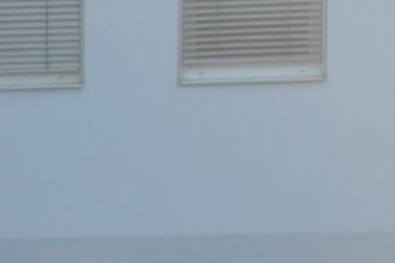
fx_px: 3071
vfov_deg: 4.8
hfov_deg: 6.8
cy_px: 546
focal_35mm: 280
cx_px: -701
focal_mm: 24
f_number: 5.6
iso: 250
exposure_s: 1/125
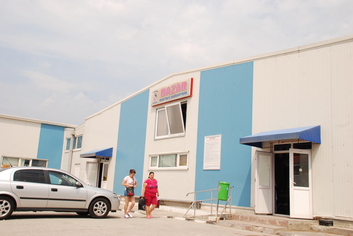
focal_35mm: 36
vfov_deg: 36.9
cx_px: 176
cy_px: 118
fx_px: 353
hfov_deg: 53.1
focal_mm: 24
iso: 100
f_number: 8
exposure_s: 1/200
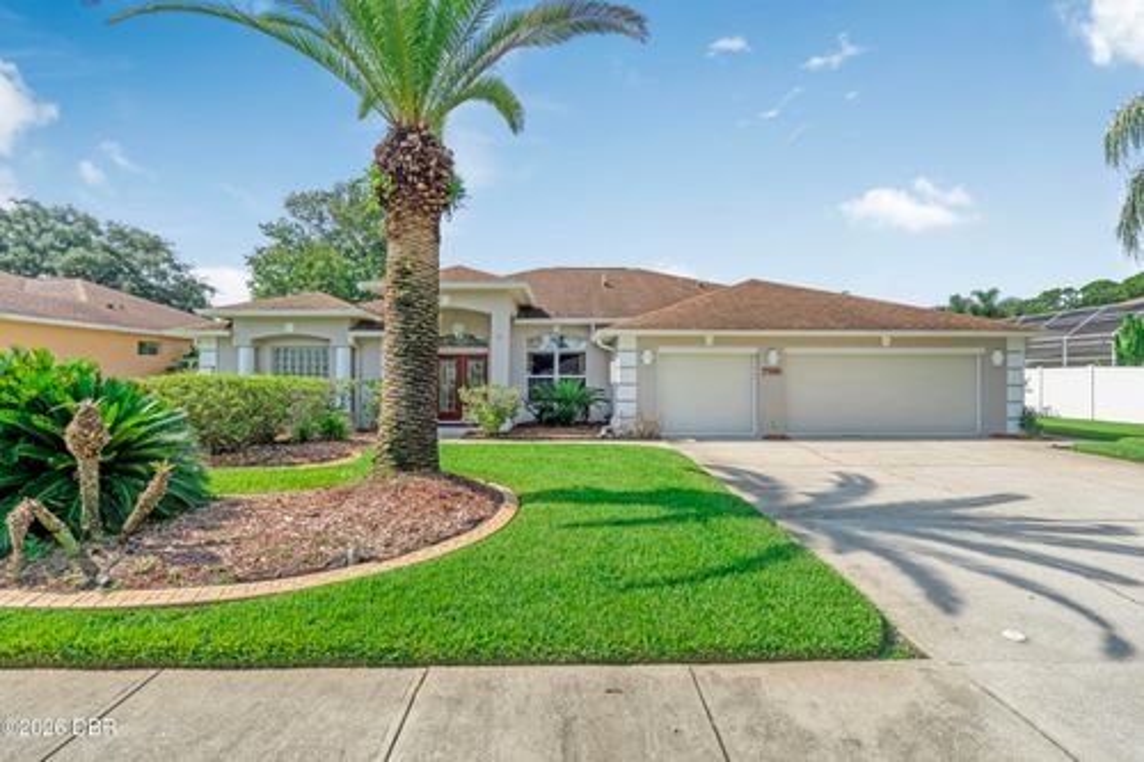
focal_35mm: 16
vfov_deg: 72.0
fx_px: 524
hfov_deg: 95.0
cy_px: 381
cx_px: 572
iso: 250
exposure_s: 1/4000
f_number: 9
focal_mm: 11
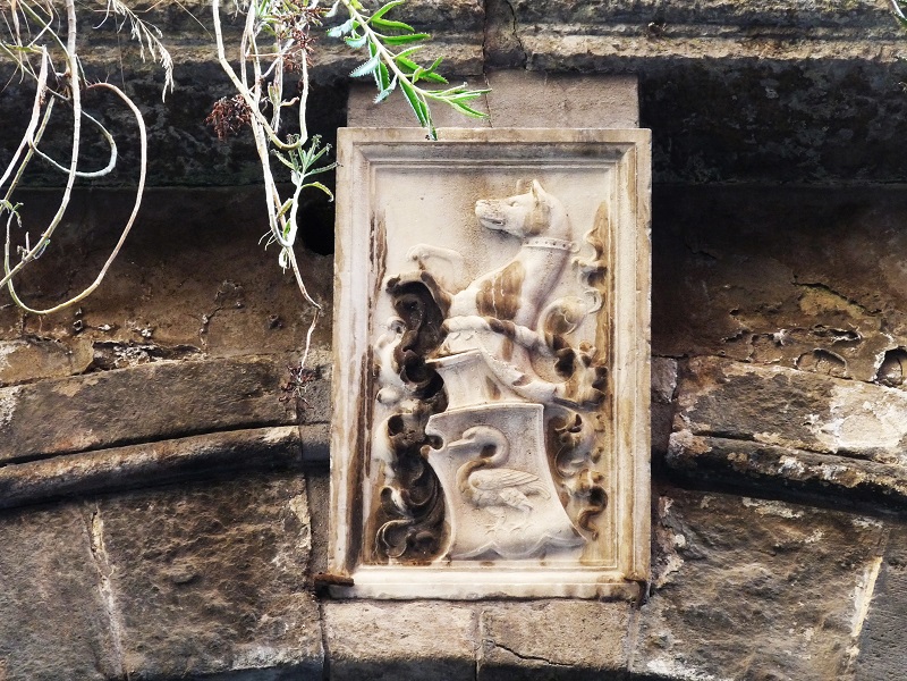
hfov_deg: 9.8
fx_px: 5267
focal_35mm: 201
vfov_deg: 7.4
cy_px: 340
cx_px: 454
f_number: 3.7
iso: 400
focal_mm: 35.6
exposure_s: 1/40
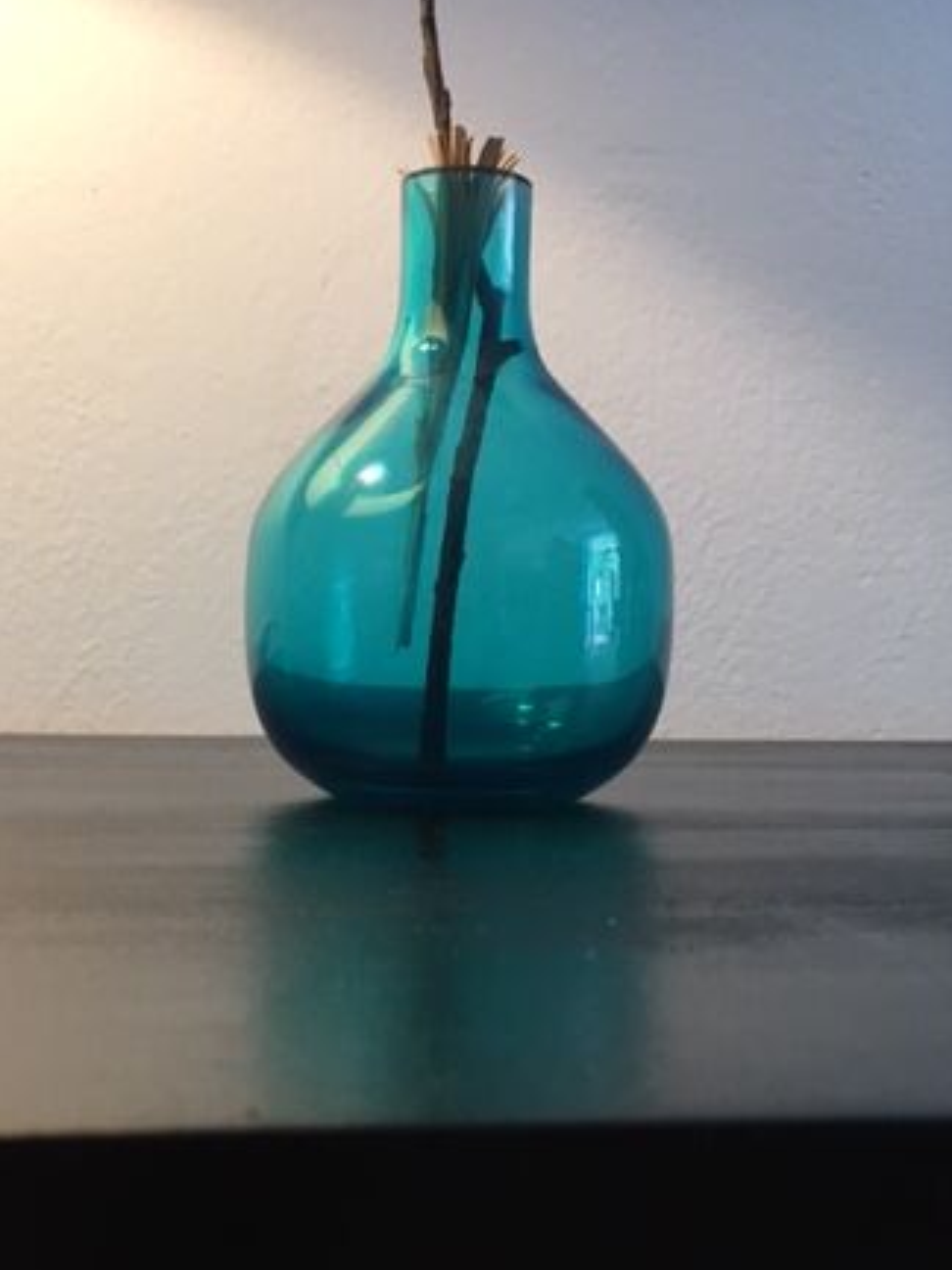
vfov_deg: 43.1
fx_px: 1577
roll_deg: +0.6
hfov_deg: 33.5
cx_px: 411
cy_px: 870
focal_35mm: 43
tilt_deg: -9.2
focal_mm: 4.15
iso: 80
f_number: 2.2
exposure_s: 1/33
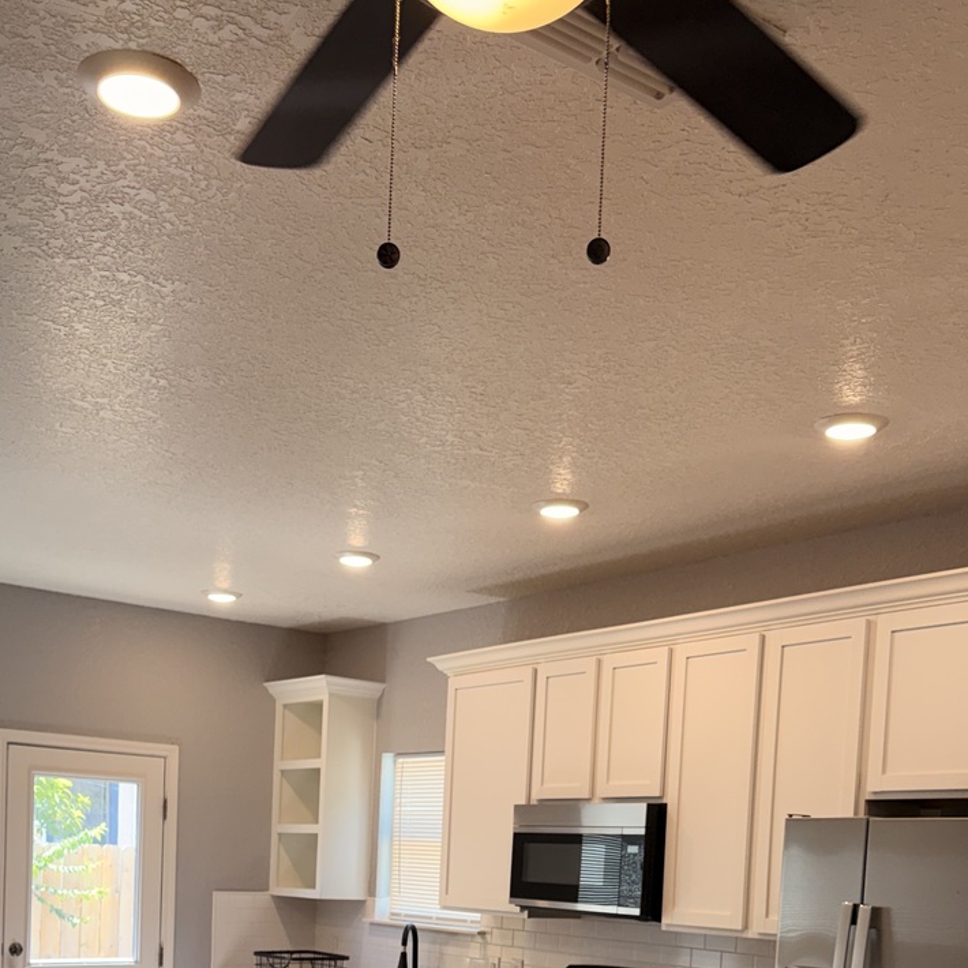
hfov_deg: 39.1
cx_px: 428
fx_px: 1360
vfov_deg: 36.2
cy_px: 912
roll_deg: -2.8
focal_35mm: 43
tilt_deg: -1.5
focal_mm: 6.76
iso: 100
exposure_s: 1/260
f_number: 1.78
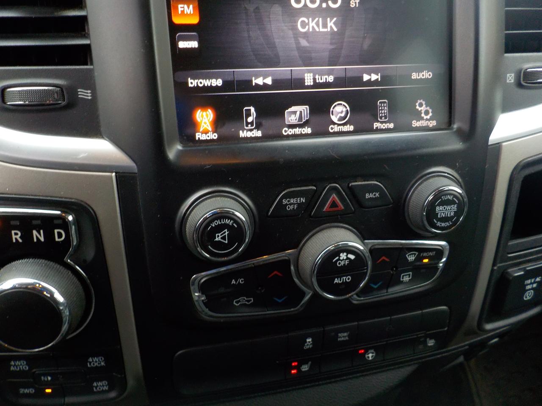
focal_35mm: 30
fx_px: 470
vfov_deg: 46.8
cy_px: 203
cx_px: 271
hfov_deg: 60.0
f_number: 3.3
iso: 220
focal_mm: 4.1
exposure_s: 1/30
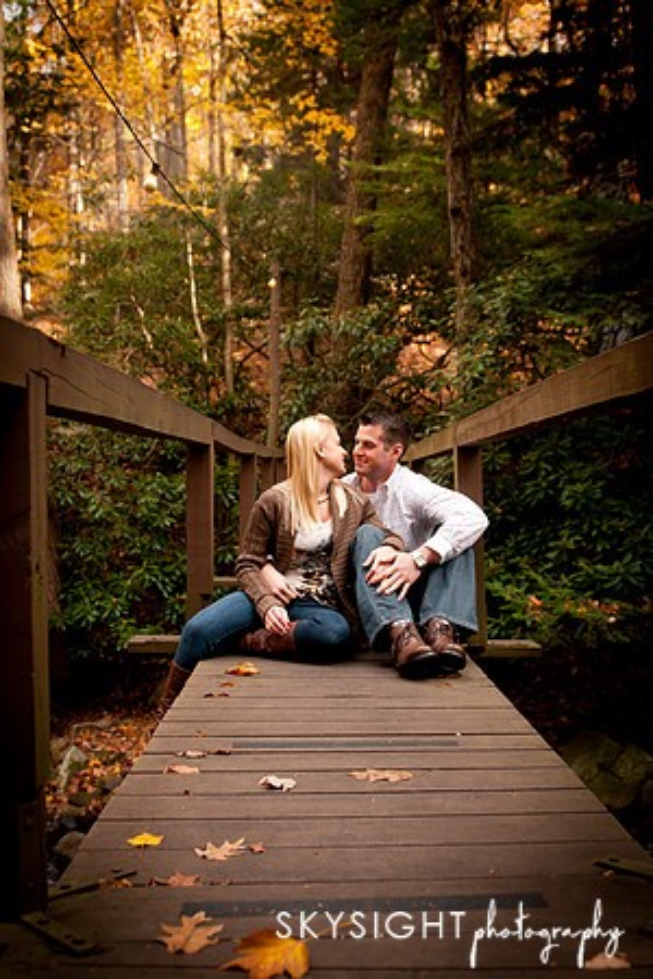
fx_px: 979
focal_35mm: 36
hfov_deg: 36.9
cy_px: 490
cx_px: 326
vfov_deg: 53.1
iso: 200
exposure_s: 1/200
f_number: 2.8
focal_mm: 24
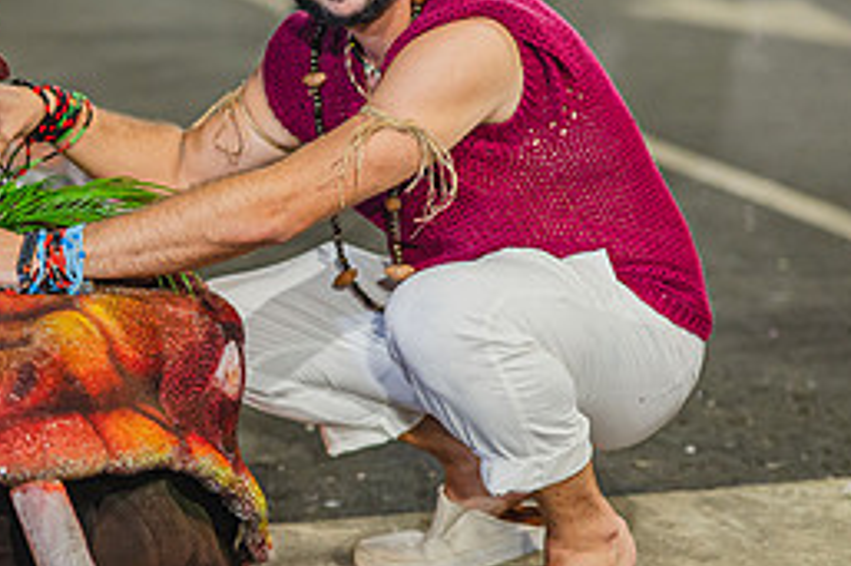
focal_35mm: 113
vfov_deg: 12.1
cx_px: 139
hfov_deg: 17.9
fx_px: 2669
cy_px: 263
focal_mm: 50
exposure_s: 1/400
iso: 1600
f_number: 1.6
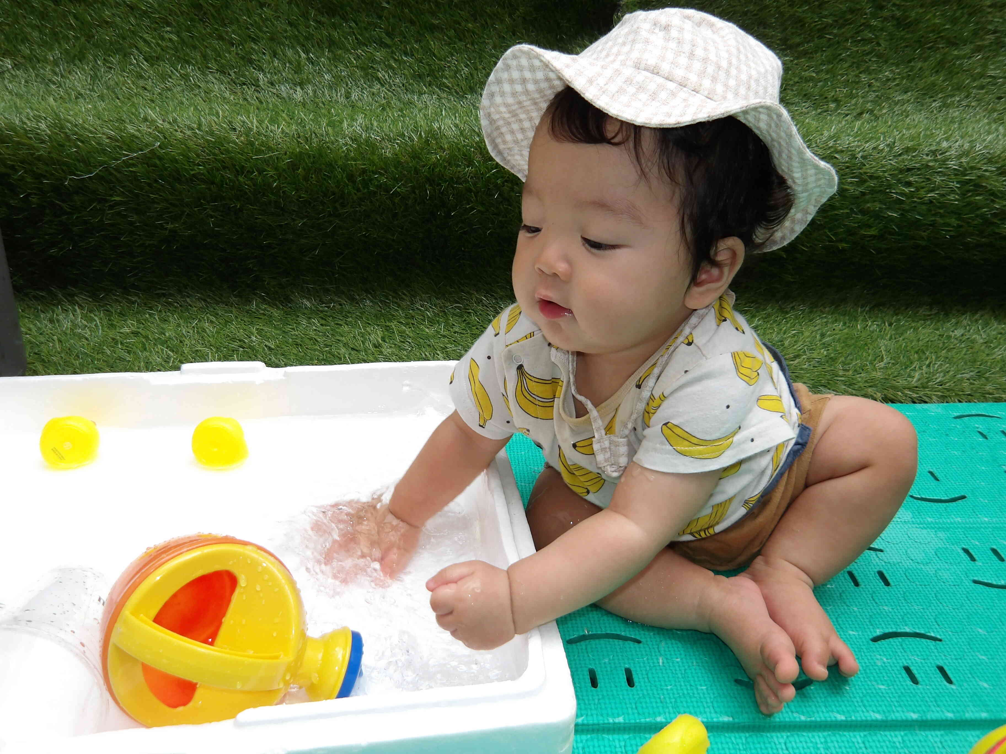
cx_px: 503
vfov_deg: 51.4
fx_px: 785
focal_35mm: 27
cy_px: 377
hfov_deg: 65.3
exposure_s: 1/309
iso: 100
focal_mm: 4.9
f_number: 3
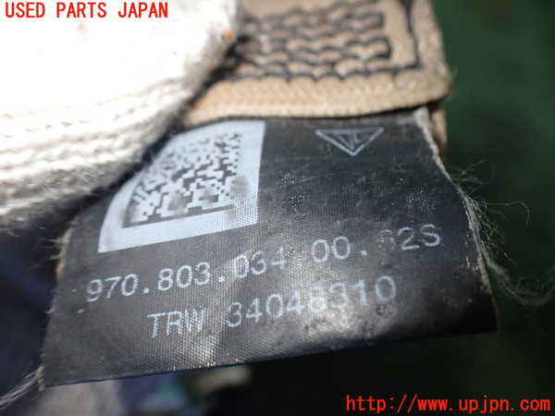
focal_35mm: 30
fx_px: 481
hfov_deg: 60.0
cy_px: 208
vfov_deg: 46.8
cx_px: 278
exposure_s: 1/125
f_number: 2.3
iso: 320
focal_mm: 5.4
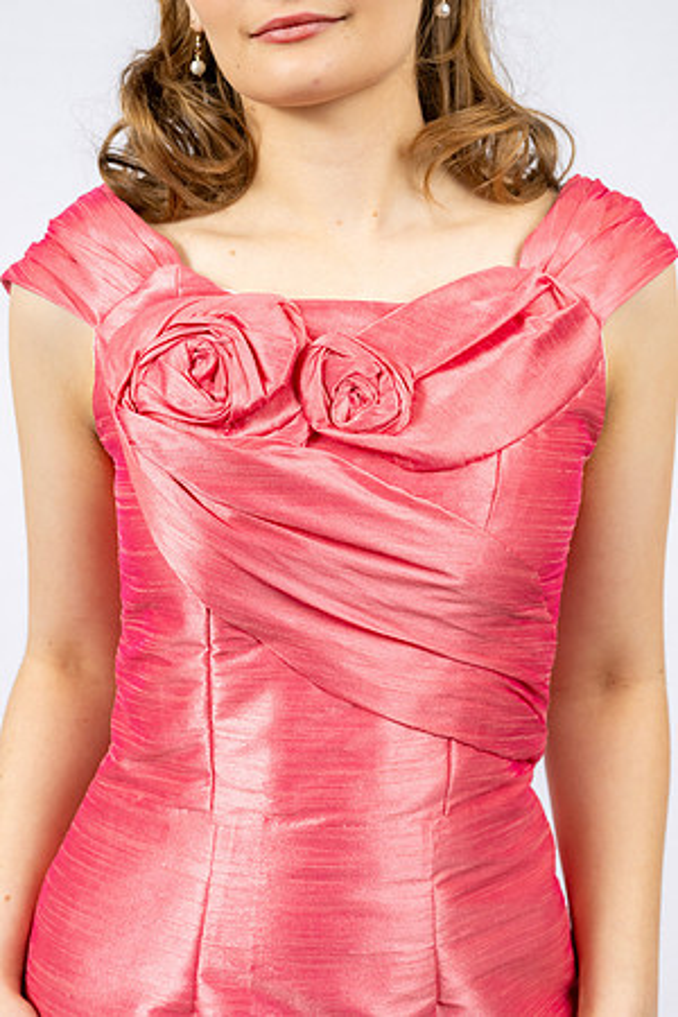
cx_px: 339
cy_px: 508
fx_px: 1977
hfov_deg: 19.5
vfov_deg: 28.8
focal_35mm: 70
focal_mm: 70
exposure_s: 1/125
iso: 800
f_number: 9
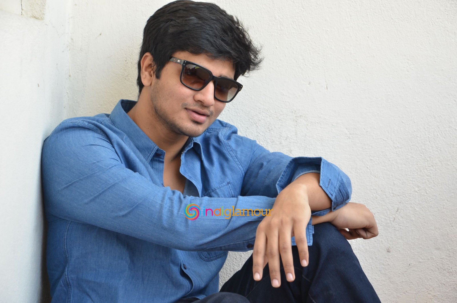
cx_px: 228
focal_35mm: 105
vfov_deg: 13.0
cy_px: 152
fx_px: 1330
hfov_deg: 19.5
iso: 500
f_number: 5.6
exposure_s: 1/125
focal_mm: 70
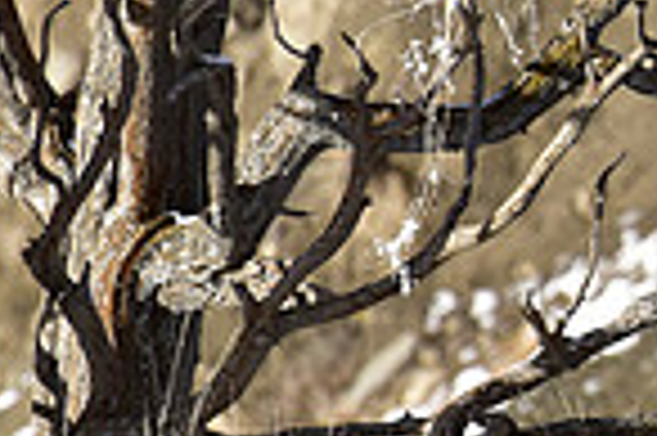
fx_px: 16643
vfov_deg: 1.5
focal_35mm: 913
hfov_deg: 2.3
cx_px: 1094
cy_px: 7
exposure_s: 1/1000
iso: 800
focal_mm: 230
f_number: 10
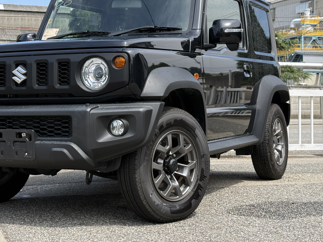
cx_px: 115
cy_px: 80
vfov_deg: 20.9
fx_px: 653
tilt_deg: +2.1
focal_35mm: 70
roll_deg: -0.3
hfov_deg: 27.6
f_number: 1.78
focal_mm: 6.76
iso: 100
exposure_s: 1/2342
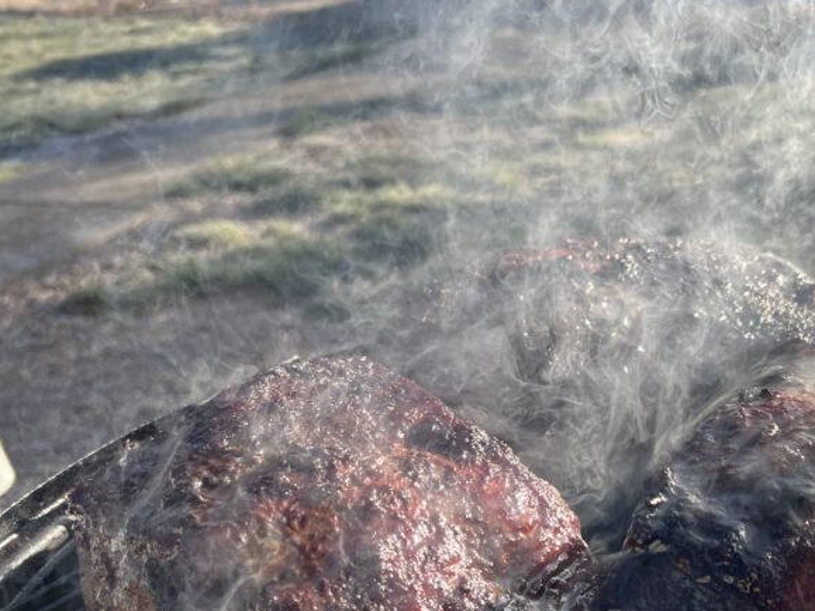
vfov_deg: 31.4
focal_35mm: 46
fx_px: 1083
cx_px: 625
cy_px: 373
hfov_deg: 39.9
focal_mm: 5.7
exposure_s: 1/1449
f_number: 1.5
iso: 50
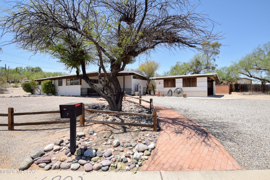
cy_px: 90
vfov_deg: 67.4
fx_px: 135
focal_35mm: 18
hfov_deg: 90.0
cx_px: 135
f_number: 9
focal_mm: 12
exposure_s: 1/800
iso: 400
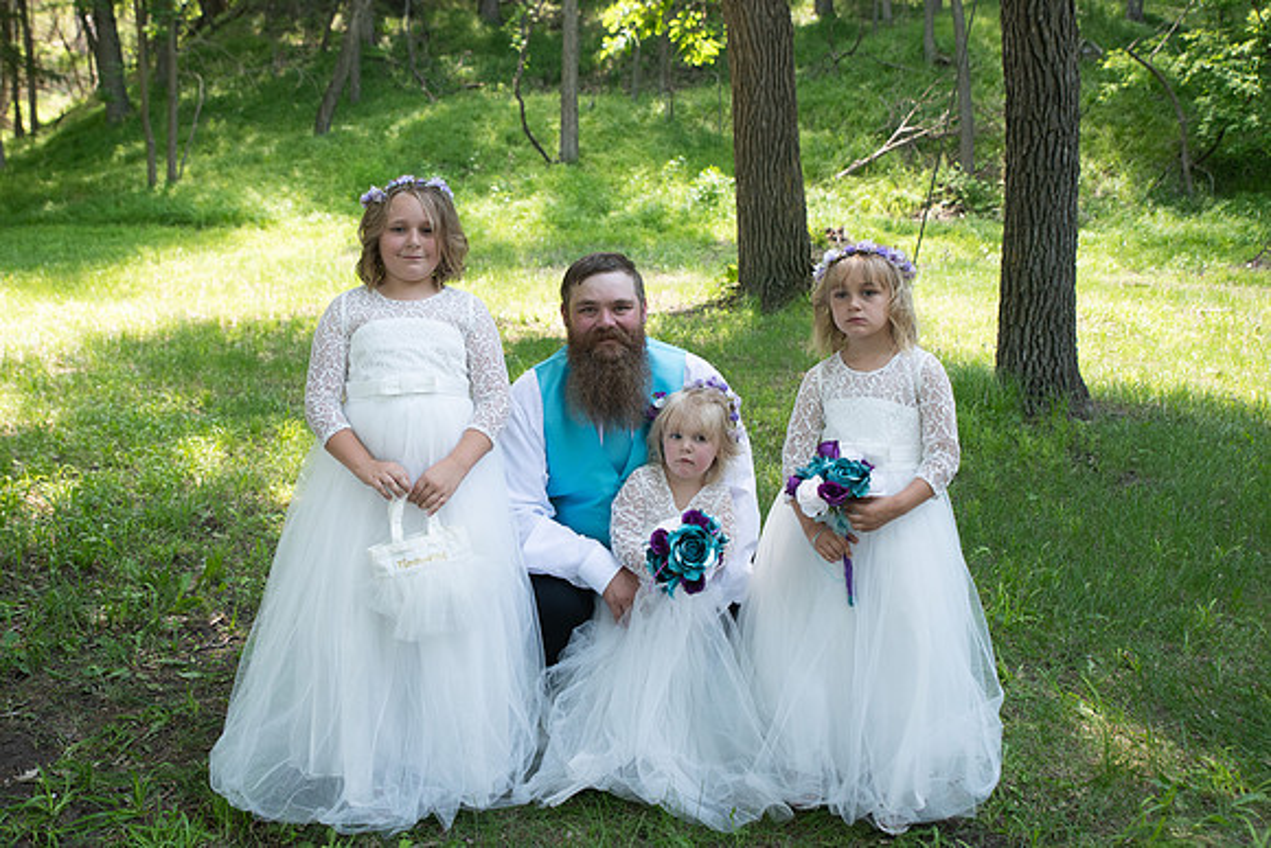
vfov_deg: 34.7
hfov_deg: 49.9
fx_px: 1357
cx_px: 508
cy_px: 401
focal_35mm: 38
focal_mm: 32
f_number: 5
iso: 250
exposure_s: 1/125
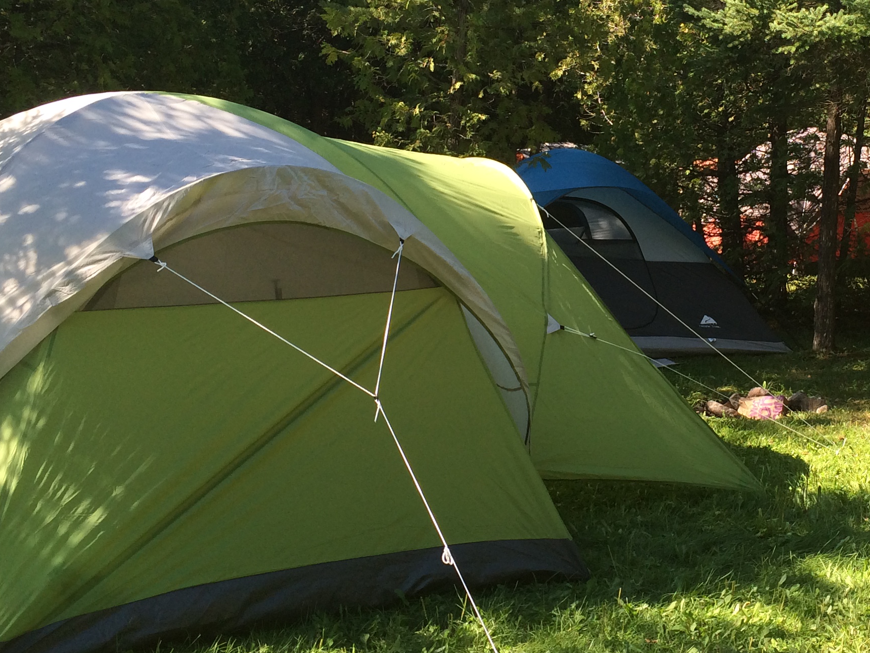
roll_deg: -2.2
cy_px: 190
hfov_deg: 34.0
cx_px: 677
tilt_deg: -2.7
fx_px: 1382
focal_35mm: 55
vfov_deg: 26.3
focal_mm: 4.15
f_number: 2.2
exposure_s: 1/519
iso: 32
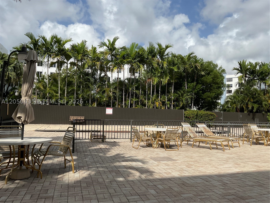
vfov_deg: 48.2
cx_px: 135
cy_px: 102
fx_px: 226
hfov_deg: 61.7
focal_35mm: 29
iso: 16
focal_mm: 3
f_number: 1.8
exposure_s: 1/3322
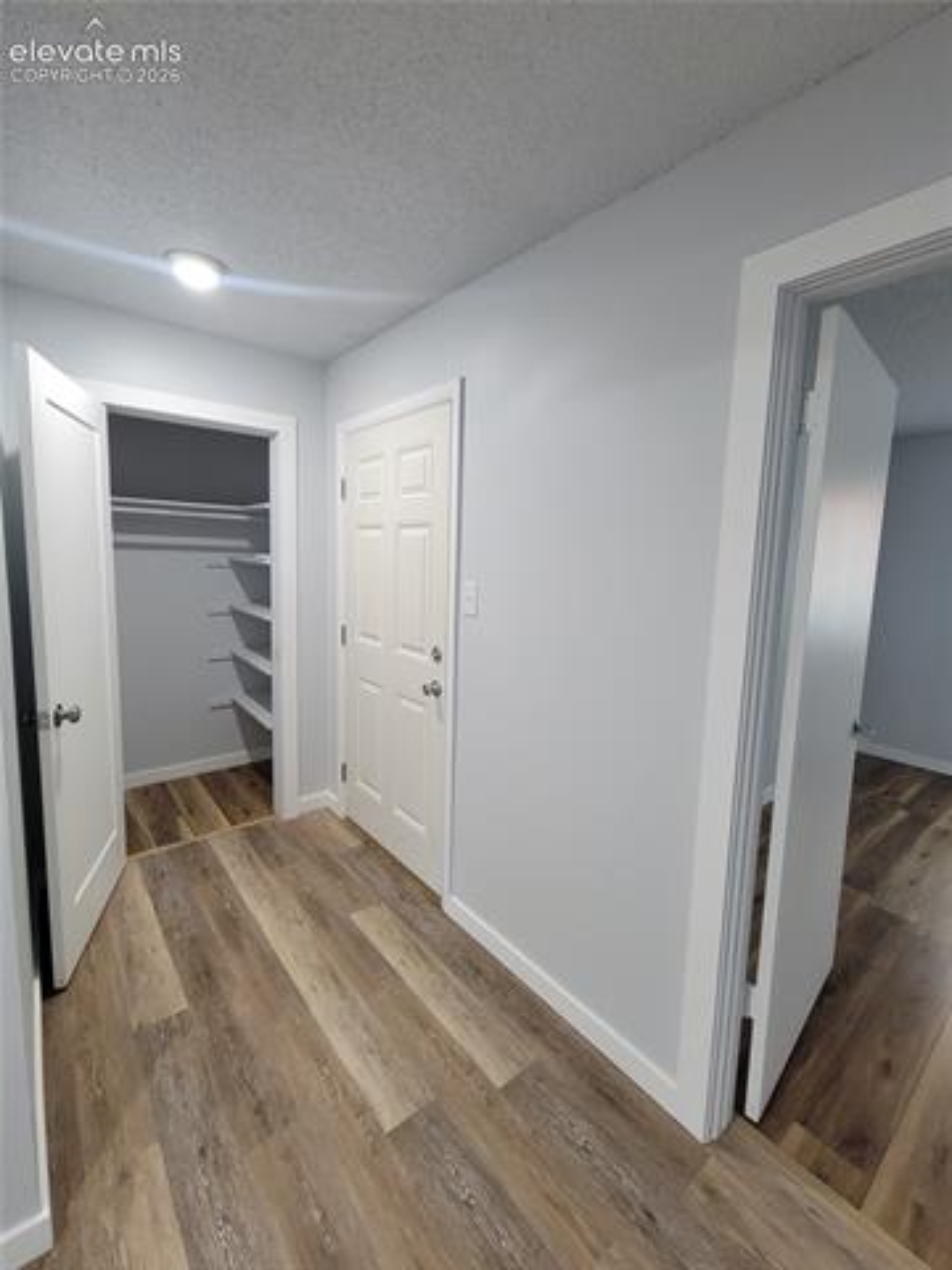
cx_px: 476
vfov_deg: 106.2
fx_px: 477
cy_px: 635
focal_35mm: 13
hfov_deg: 89.9
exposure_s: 1/60.2
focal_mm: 2.2
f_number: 2.2
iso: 400
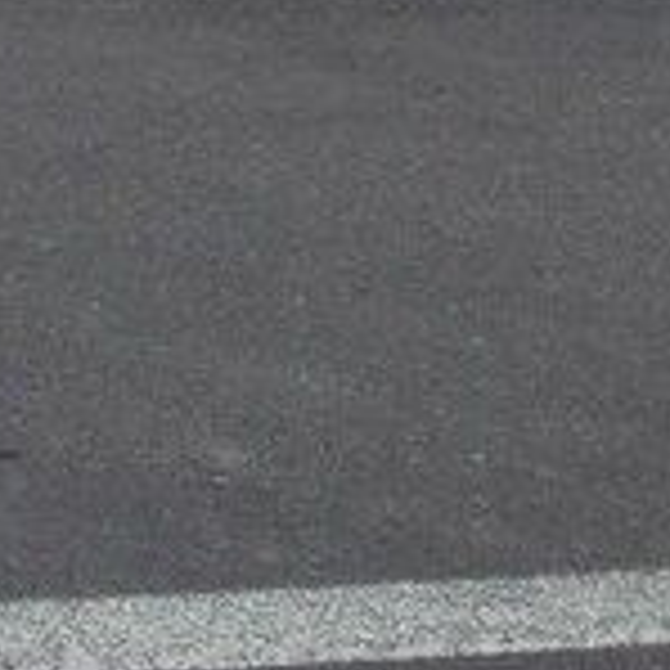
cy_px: -355
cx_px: 0
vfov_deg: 17.1
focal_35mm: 91
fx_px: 1993
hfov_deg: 18.6
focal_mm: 3.3
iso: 40
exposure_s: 1/395
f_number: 2.2
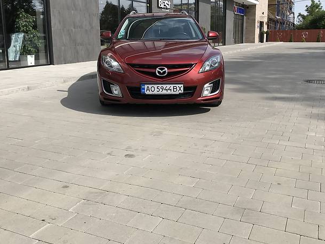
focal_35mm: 37
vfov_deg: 38.5
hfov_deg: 50.1
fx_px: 347
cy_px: 97
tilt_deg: -9.8
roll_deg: +2.2
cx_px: 153
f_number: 1.8
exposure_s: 1/2398
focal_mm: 4
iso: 20
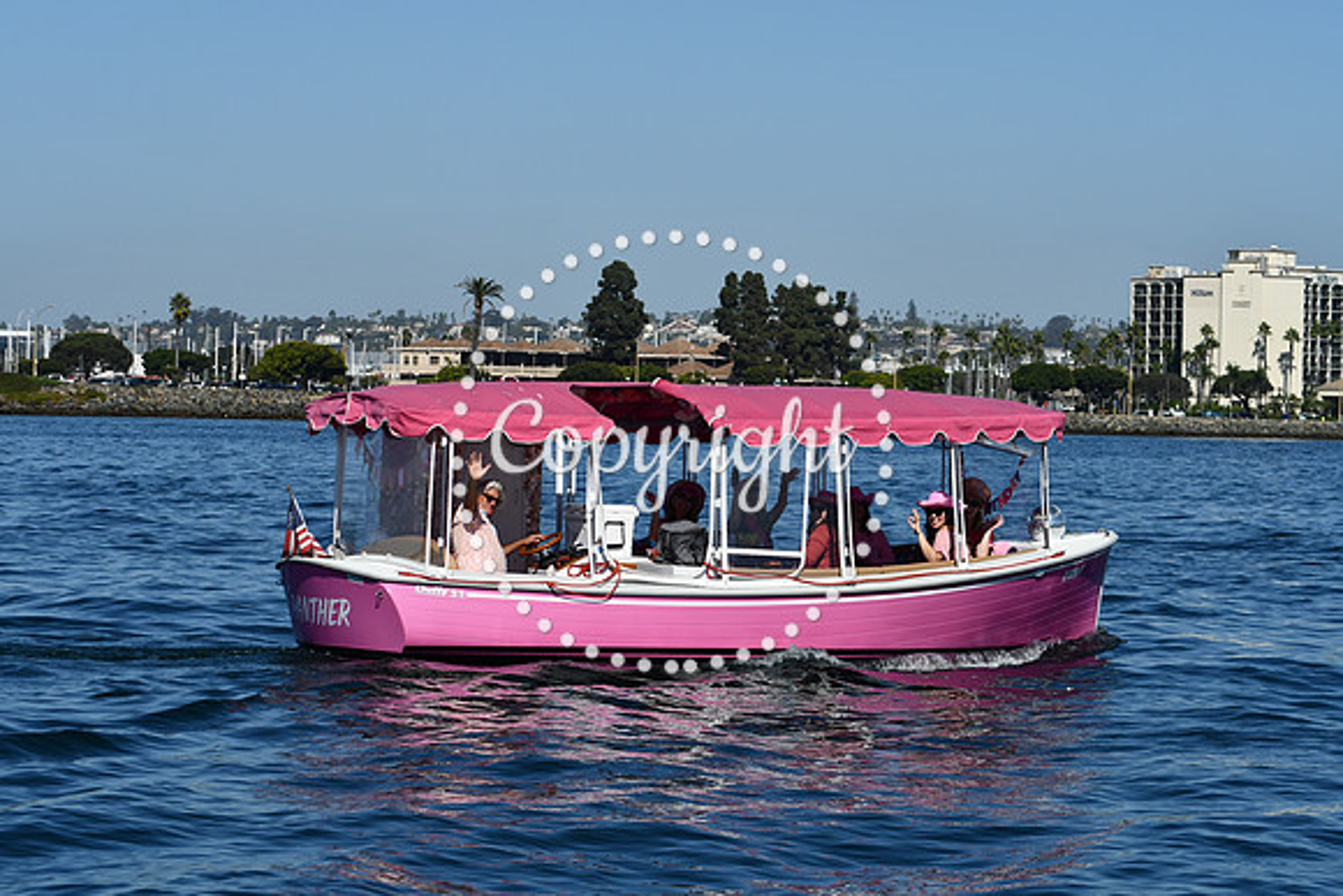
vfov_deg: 11.4
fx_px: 4478
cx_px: 672
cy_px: 448
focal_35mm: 120
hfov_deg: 17.1
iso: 100
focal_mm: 80
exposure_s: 1/640
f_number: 9
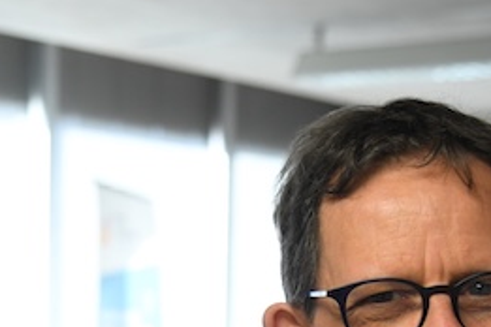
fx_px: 2005
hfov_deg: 13.9
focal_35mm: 147
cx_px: 145
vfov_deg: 9.1
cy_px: 458
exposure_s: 1/200
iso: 1600
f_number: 4
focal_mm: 48
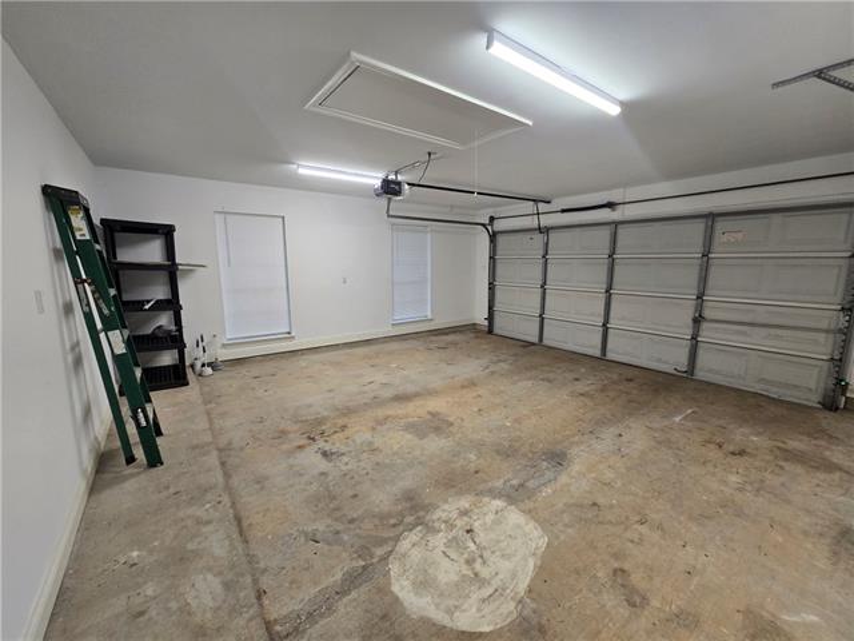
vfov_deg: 89.9
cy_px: 320
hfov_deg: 106.2
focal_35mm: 13
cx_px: 427
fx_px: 321
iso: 125
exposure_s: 1/60
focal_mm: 2.2
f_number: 2.2
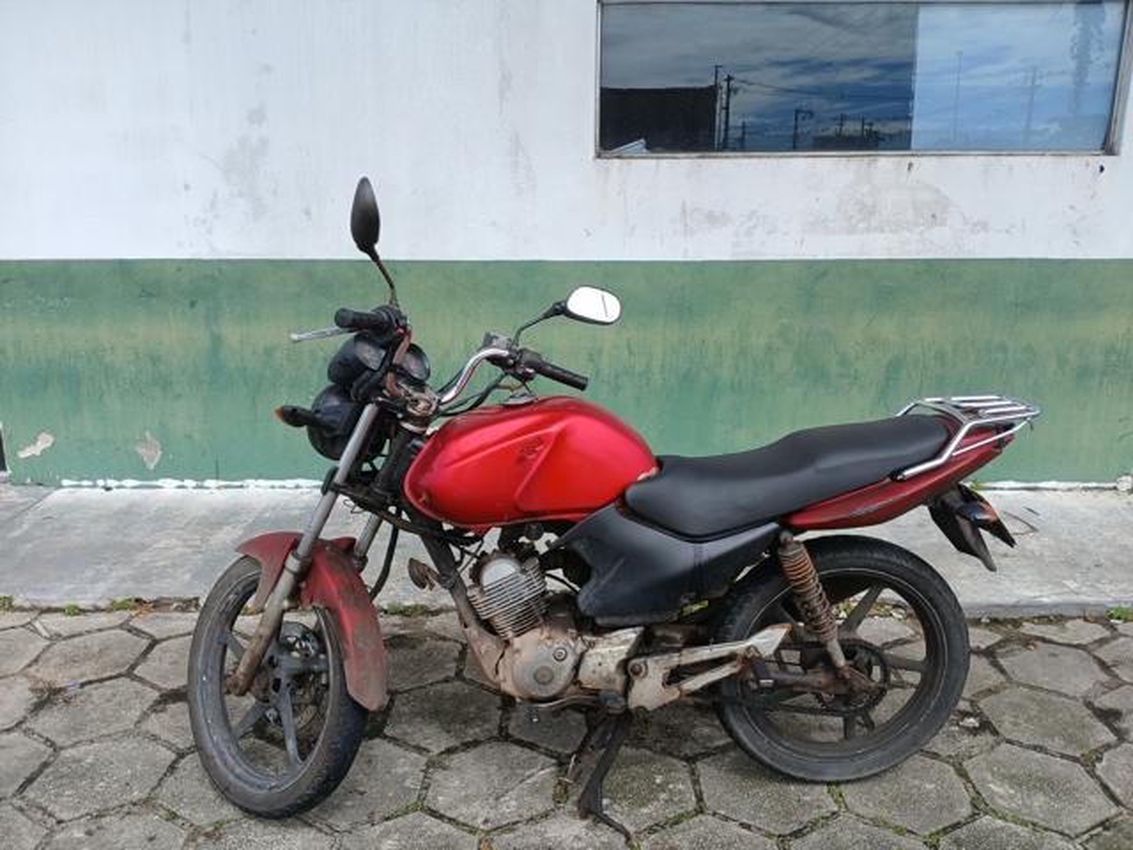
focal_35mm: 26
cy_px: 425
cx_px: 566
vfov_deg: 53.1
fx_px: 851
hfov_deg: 67.3
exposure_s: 1/389
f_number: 1.8
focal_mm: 3.98
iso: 20
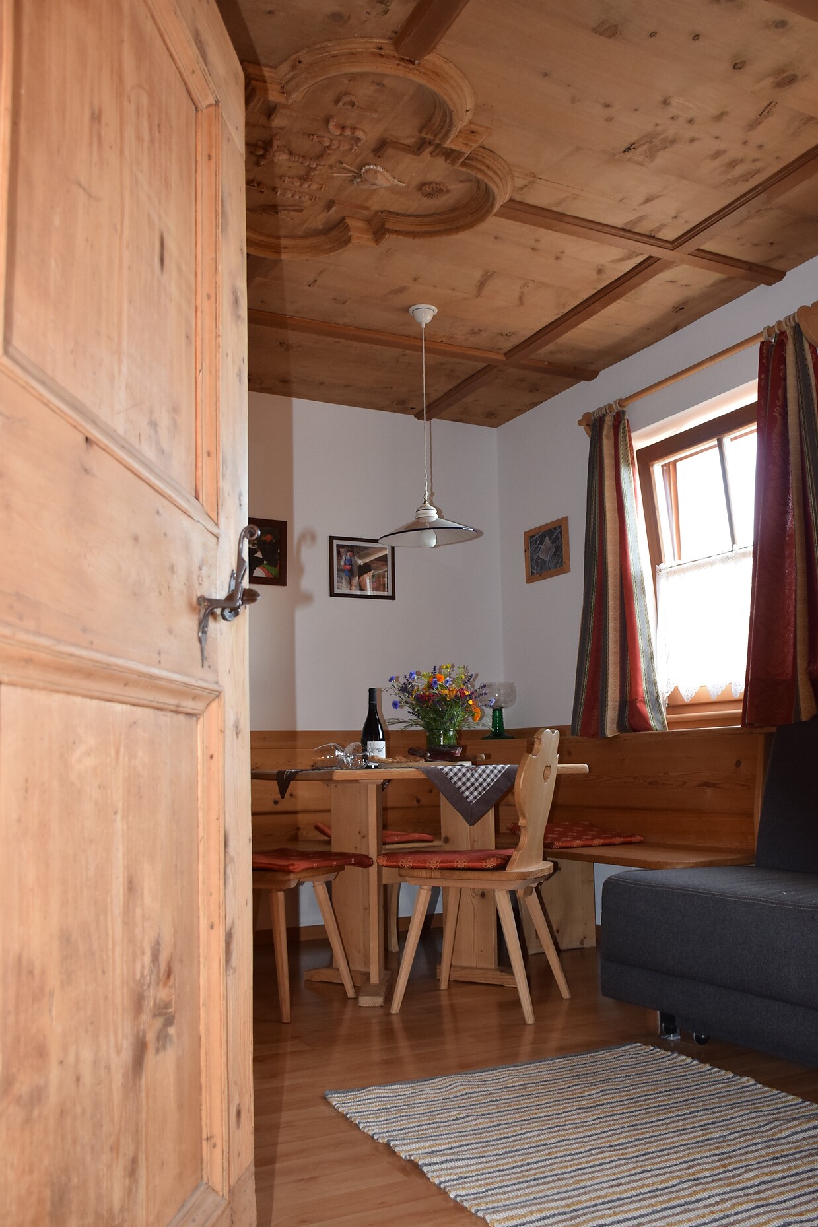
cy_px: 629
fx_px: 1057
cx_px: 413
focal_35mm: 31
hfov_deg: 42.3
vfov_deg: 60.3
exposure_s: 1/100
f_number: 5
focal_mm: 20
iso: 800
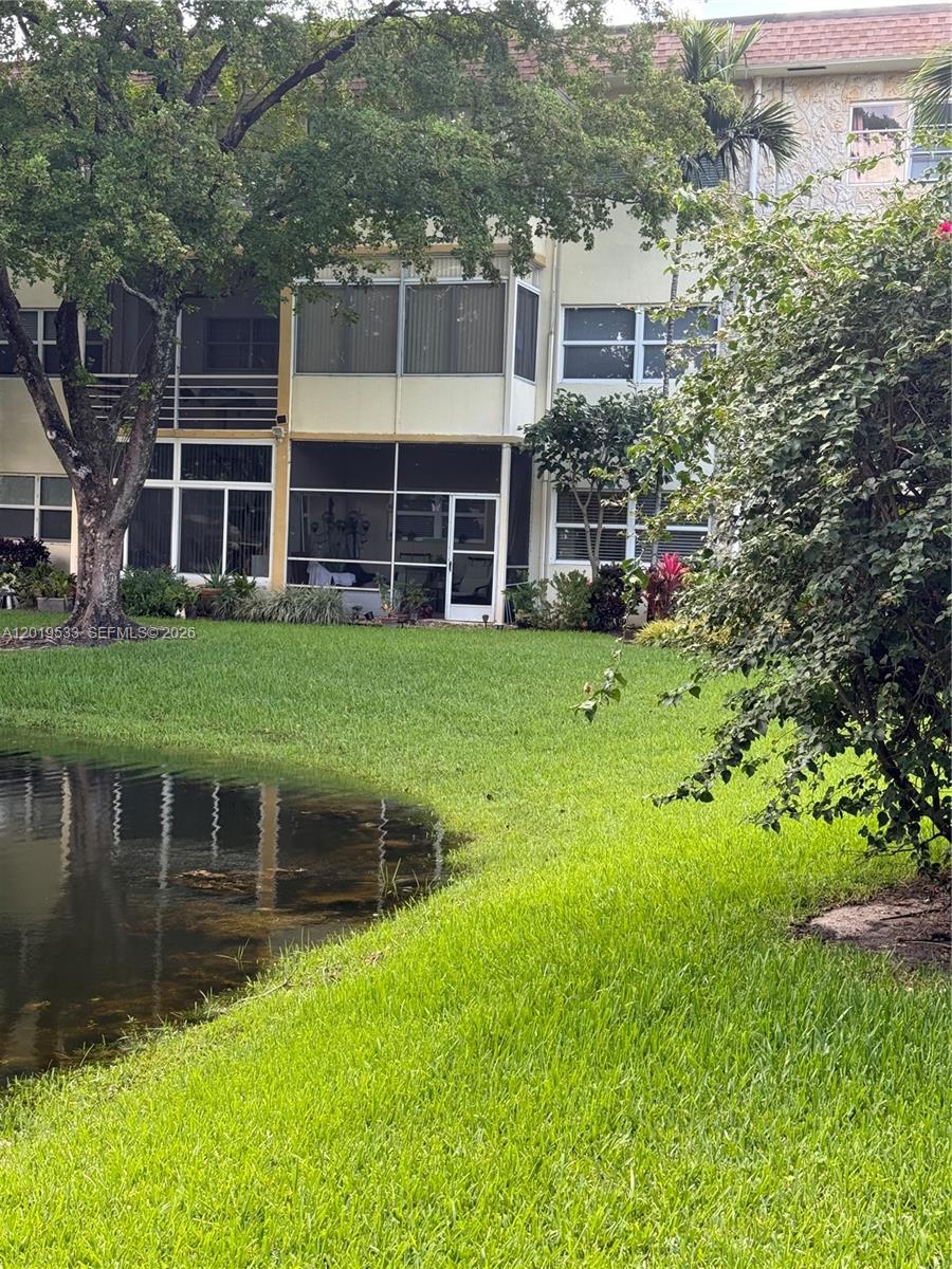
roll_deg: -3.6
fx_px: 1760
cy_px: 634
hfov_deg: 30.3
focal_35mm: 48
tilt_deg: -2.3
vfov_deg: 39.7
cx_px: 476
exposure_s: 1/352
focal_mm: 6.76
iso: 64
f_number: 1.78
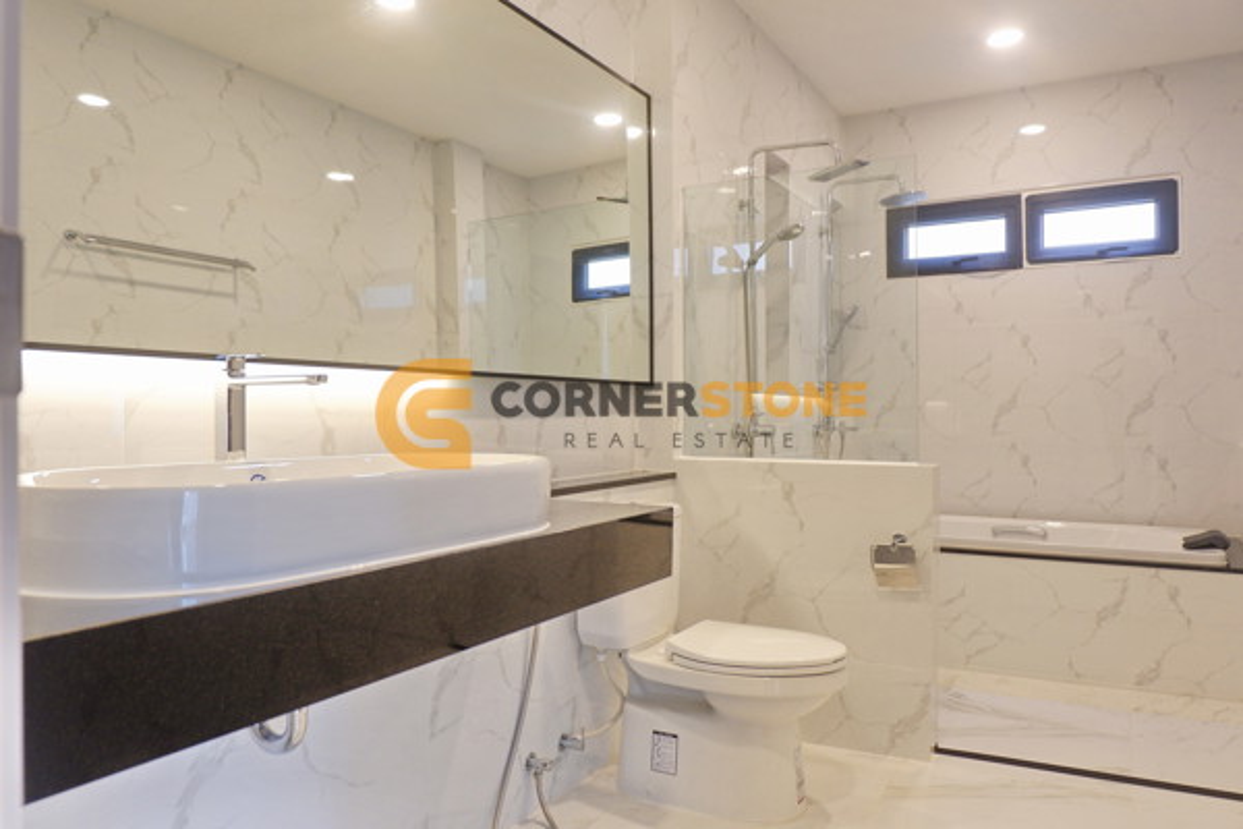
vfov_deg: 53.1
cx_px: 622
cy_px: 414
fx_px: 829
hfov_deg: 73.7
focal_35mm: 24
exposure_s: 1/45
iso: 200
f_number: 3.5
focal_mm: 16
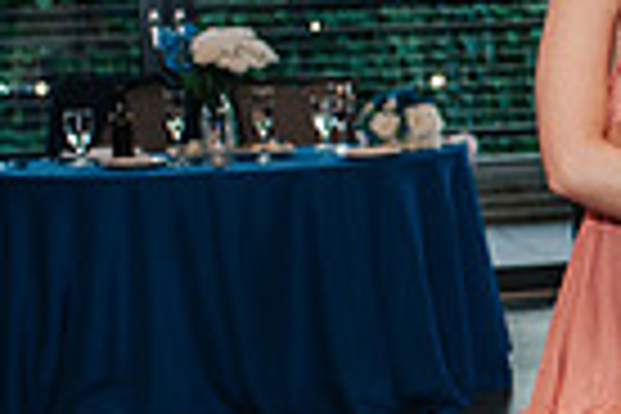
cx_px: 1077
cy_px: 304
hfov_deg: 11.6
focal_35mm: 166
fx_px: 2863
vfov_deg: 8.3
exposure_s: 1/160
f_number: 2.8
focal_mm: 35
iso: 640
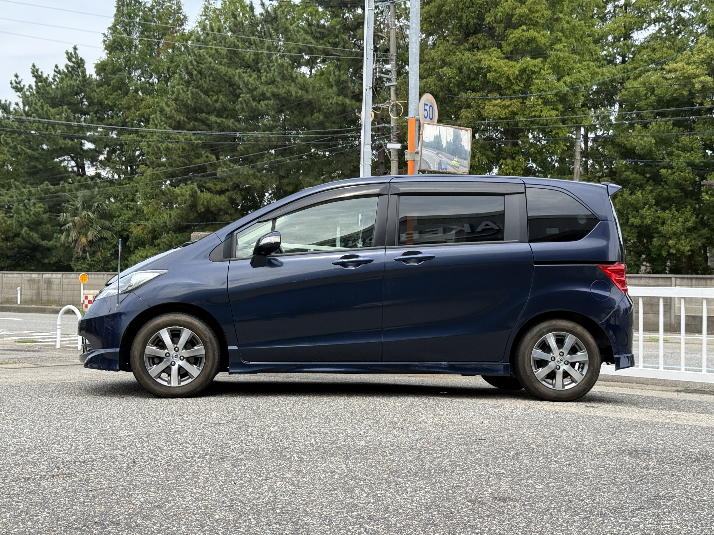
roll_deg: -1.1
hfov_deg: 39.7
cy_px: 268
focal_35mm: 48
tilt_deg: +1.6
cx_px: 357
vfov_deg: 30.3
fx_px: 990
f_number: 1.78
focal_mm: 6.76
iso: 80
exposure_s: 1/1754
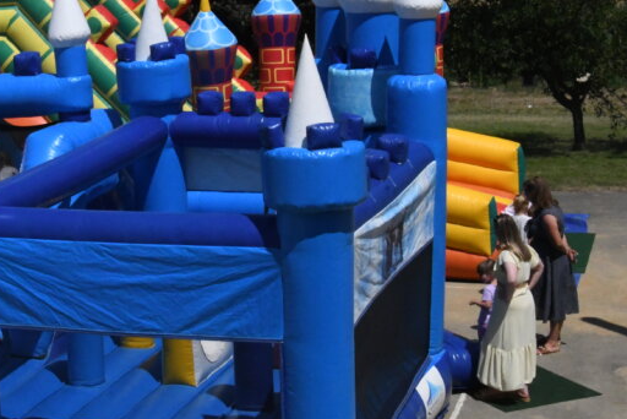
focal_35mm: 104
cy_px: 115
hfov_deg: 19.5
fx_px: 1812
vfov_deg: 13.1
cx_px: 159
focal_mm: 35
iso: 4000
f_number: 25
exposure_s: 1/2500
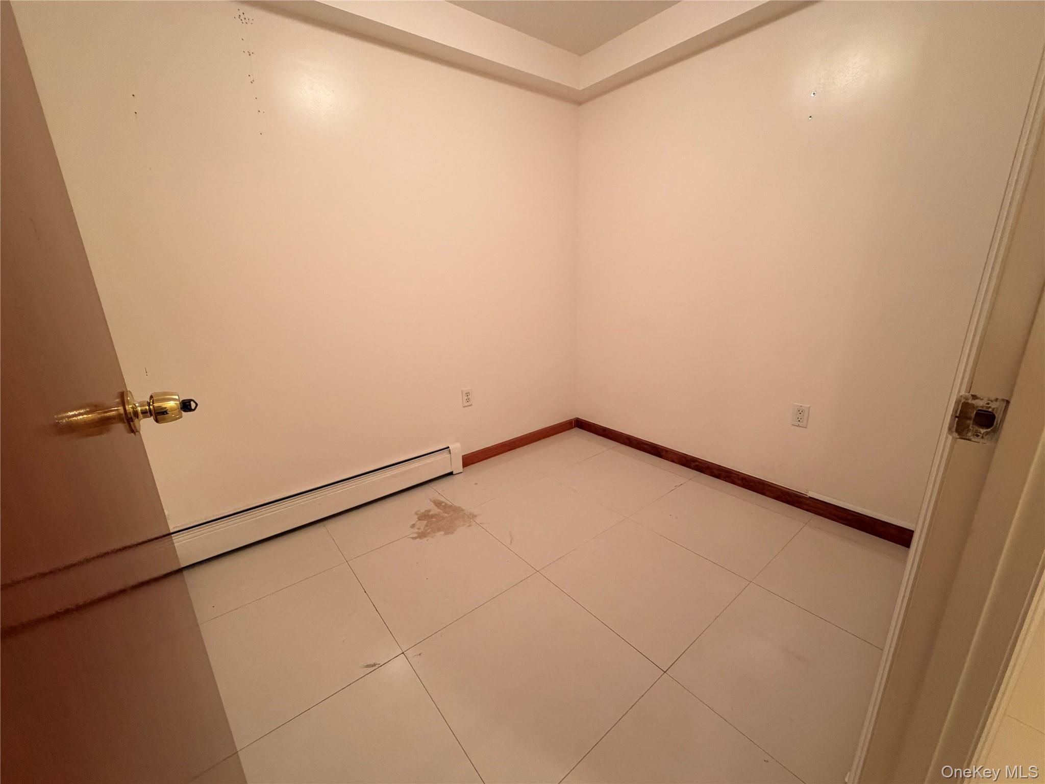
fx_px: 423
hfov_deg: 102.1
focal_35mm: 14
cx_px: 522
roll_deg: +2.5
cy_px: 392
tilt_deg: -14.4
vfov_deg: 85.7
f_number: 2.2
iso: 250
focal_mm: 2.22
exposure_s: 1/60
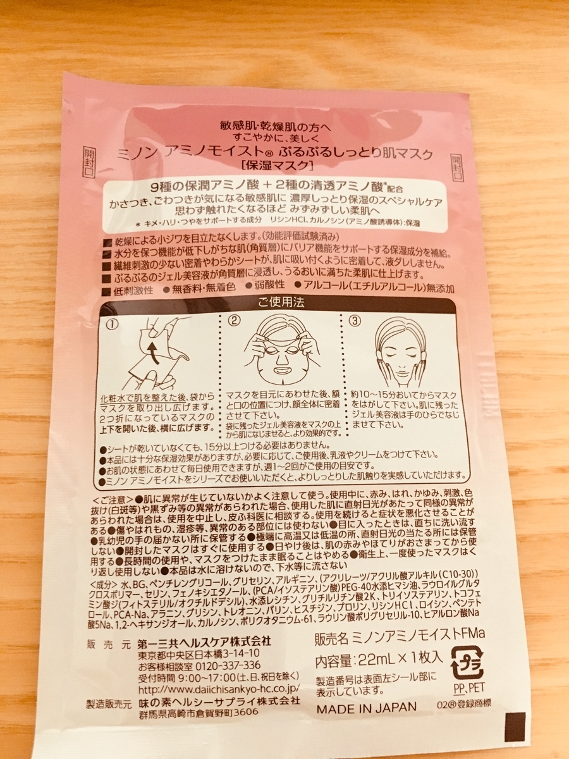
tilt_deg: -77.0
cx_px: 284
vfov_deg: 61.7
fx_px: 636
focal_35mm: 29
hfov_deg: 48.2
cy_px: 380
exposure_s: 1/17
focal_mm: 4.15
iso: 200
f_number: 2.2
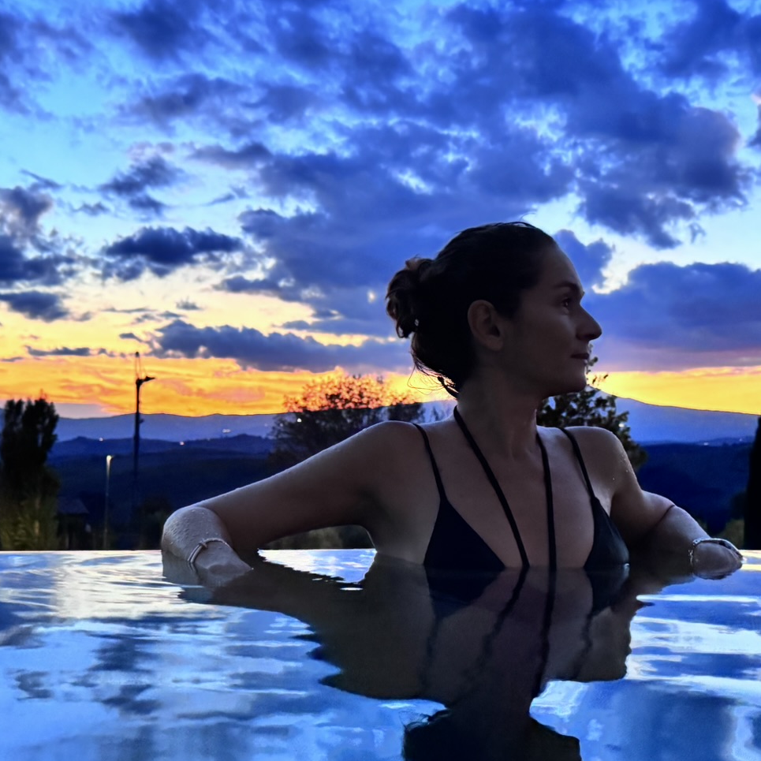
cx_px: 366
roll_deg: -1.0
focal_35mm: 45
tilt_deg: +0.7
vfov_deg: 37.5
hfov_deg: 37.5
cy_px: 409
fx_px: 1119
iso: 1000
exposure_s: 1/40
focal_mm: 6.76
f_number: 1.78
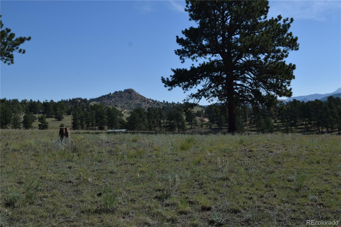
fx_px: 369
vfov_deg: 34.2
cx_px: 170
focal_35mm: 39
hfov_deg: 49.6
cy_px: 114
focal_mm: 26
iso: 100
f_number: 9
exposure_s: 1/400
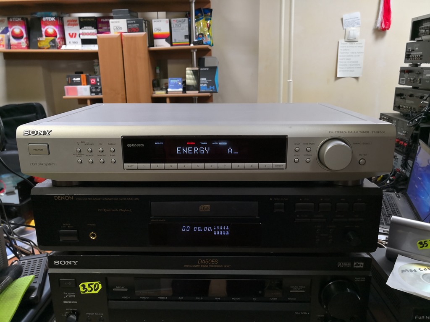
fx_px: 335
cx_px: 215
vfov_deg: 51.4
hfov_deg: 65.3
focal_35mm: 27
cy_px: 161
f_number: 1.6
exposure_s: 1/33.3
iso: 200
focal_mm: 3.95
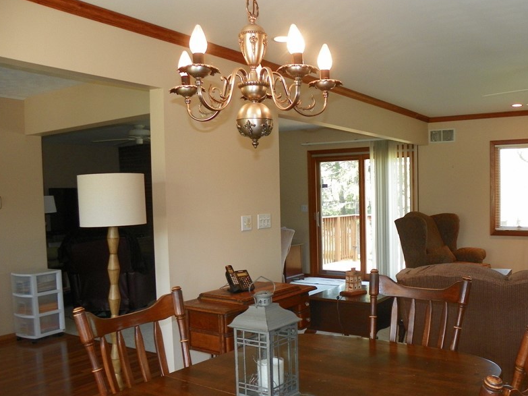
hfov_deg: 53.2
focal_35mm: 34
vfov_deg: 41.6
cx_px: 341
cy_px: 238
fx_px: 519
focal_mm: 4.6
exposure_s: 1/30
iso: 80
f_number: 2.8
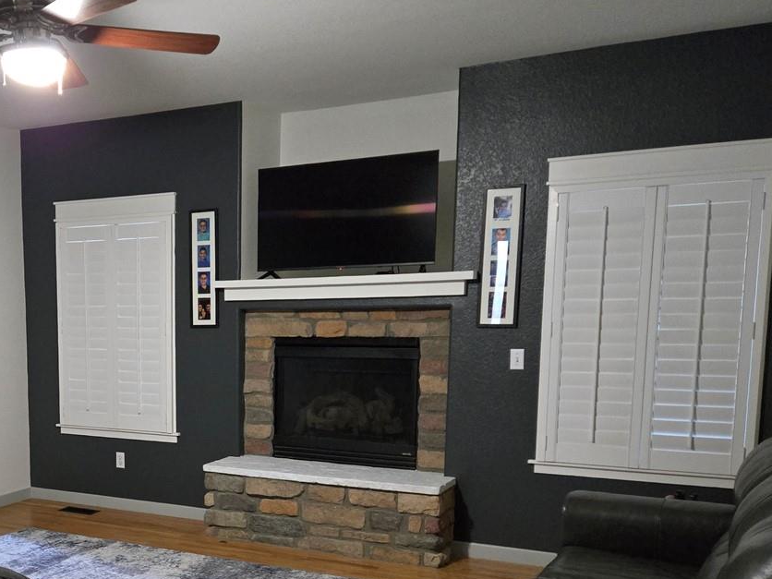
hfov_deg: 40.2
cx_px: 100
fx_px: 981
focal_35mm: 44
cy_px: 436
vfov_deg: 32.2
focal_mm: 5.4
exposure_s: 1/60
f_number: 1.8
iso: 2000
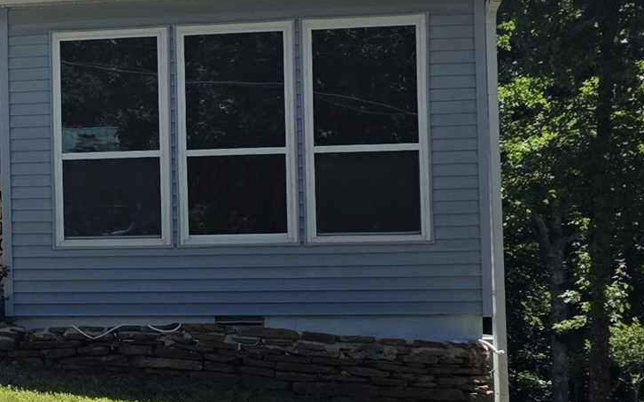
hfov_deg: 17.6
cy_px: 221
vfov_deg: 12.7
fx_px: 1807
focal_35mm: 103
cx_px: -382
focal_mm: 6.3
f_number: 1.7
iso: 80
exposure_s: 1/4539
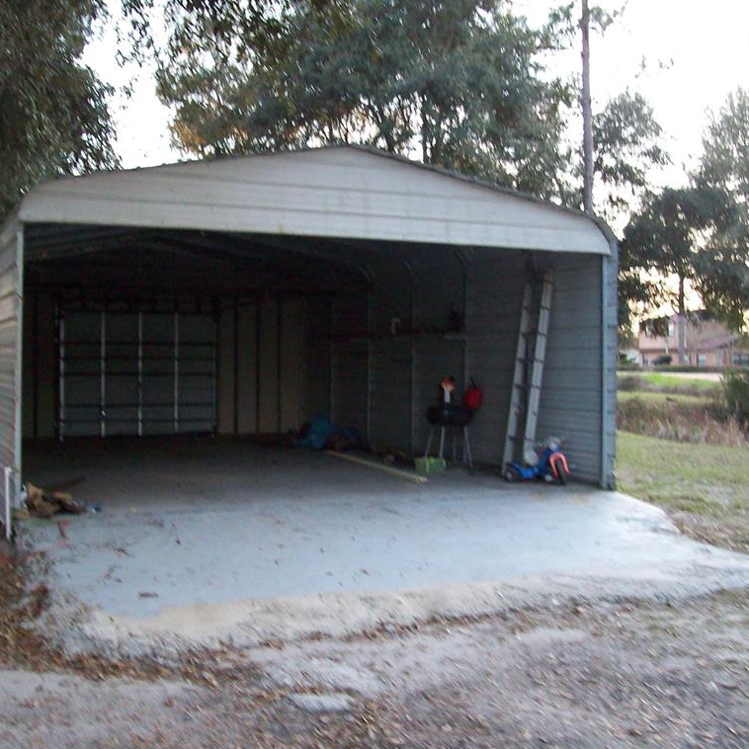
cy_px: 372
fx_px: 1053
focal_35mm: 43
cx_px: 334
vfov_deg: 39.2
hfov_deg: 39.1
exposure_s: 1/72.5
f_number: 2.7
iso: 200
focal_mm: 6
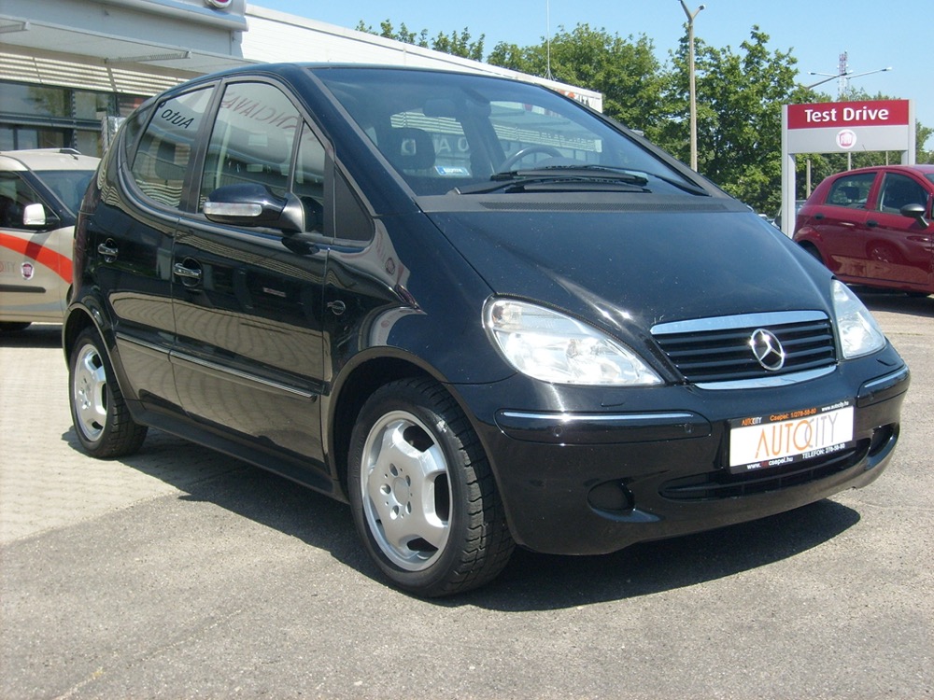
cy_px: 350
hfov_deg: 43.9
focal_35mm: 43
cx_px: 467
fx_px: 1160
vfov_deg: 33.6
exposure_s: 1/180
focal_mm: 7.2
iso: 80
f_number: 7.7
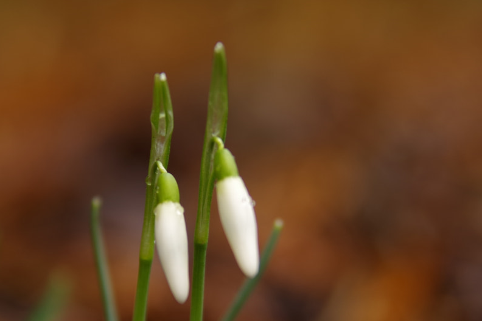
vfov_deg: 7.1
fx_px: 2597
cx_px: 189
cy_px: 230
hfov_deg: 10.6
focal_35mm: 194
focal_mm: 75
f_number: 3.5
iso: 100
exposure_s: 1/30
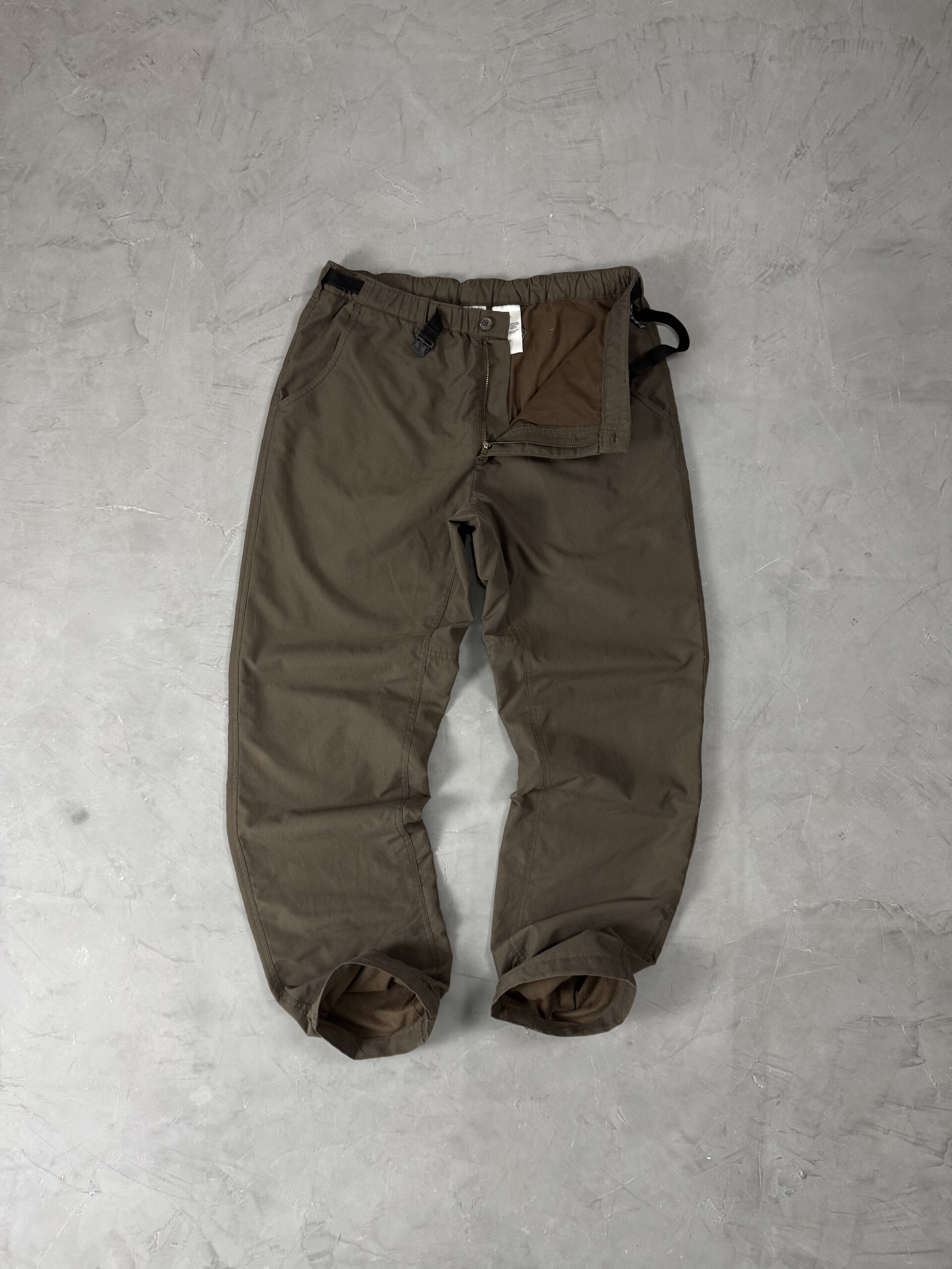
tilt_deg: -86.9
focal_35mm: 24
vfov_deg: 71.6
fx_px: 880
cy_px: 634
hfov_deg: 56.8
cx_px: 476
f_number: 1.78
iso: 200
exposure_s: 1/60
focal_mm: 6.76
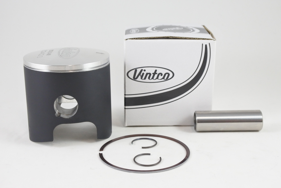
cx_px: 140
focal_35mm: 45
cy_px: 94
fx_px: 351
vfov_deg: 29.9
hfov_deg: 43.6
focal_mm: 16.8
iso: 640
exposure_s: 1/125
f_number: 4.5
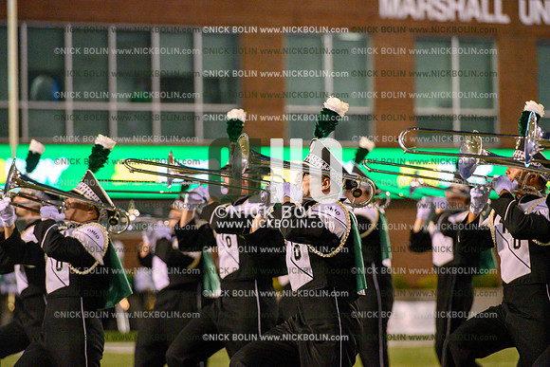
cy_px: 184
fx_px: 3056
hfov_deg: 10.3
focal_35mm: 200
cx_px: 275
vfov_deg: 6.9
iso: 10000
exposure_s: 1/1000
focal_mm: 200
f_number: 4
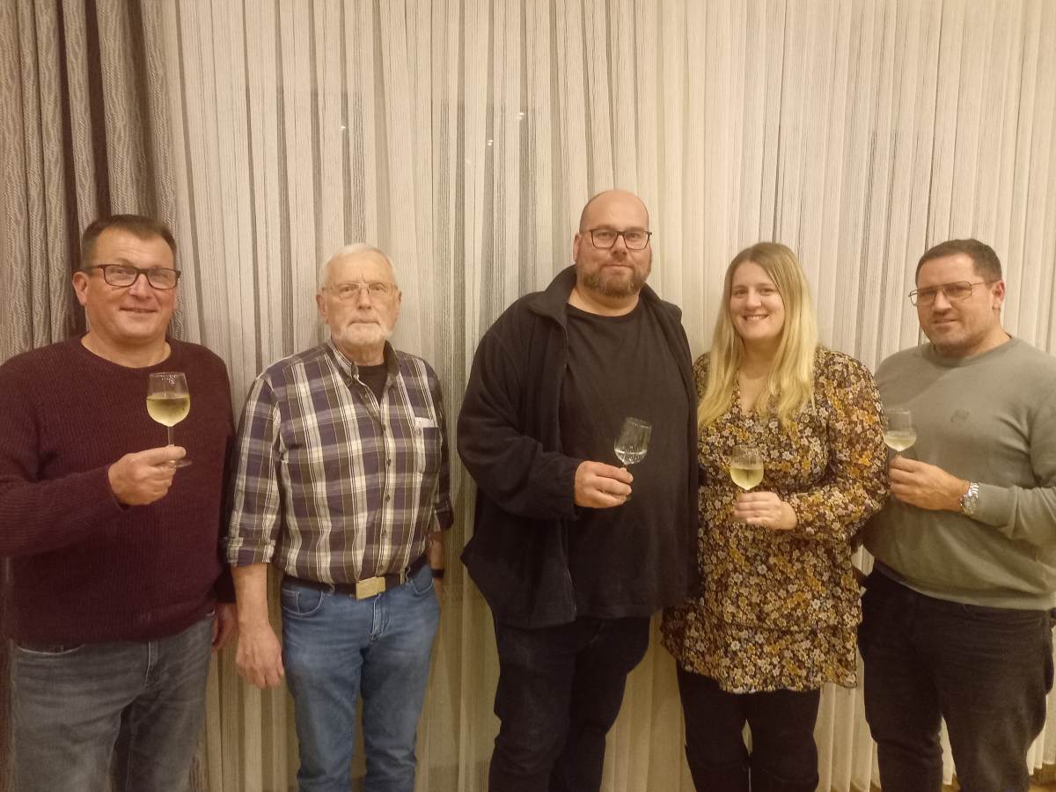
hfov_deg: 69.4
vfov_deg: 54.9
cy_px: 396
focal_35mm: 25
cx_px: 528
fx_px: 763
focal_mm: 4.6
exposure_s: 1/15
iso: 1000
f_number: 2
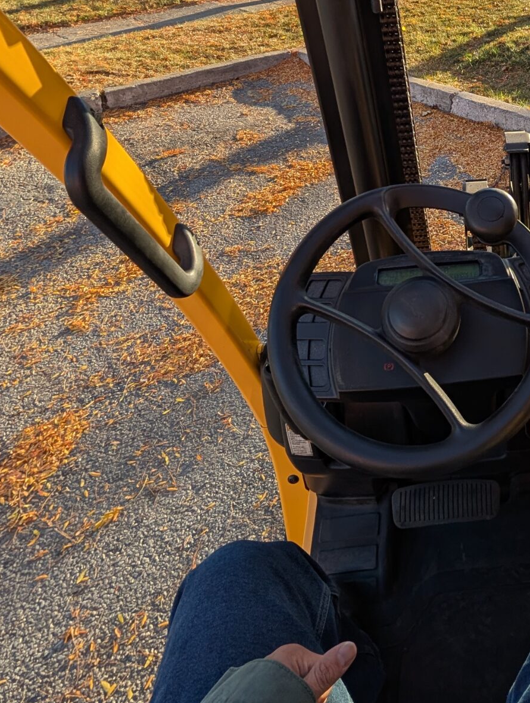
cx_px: 513
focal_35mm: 26
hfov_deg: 45.9
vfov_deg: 63.7
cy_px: 186
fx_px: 529
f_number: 1.7
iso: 48
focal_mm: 2.02
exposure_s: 1/532
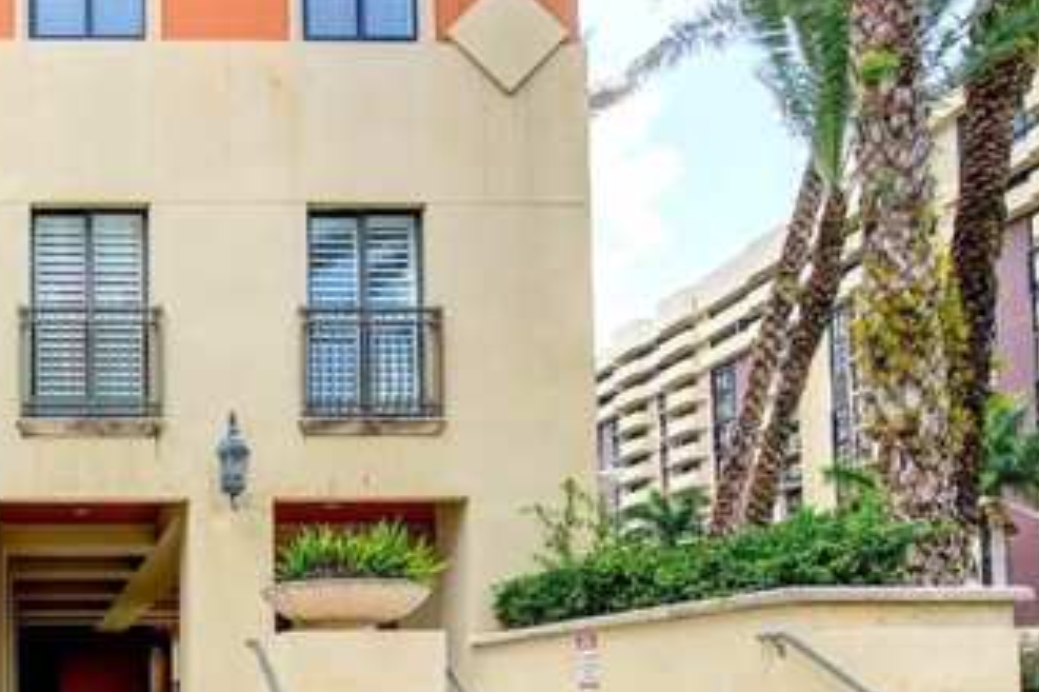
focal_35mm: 34
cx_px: 54
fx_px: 981
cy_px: 654
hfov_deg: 48.3
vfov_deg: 35.9
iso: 100
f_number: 14
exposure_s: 1/40
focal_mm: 14
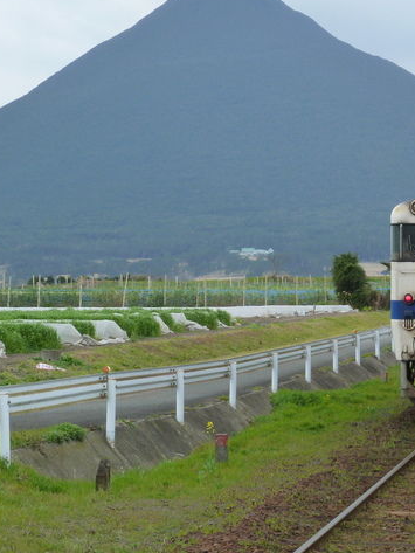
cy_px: 218
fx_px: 1790
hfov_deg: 13.2
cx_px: 273
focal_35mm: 112
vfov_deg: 17.5
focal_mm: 11.6
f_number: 4.8
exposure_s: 1/250
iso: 125
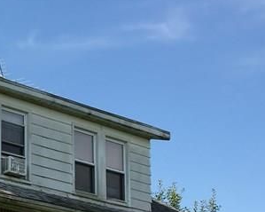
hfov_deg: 18.9
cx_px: -37
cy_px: 249
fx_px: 761
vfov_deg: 15.3
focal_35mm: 97
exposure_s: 1/1261
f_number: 2.2
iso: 25
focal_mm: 4.15
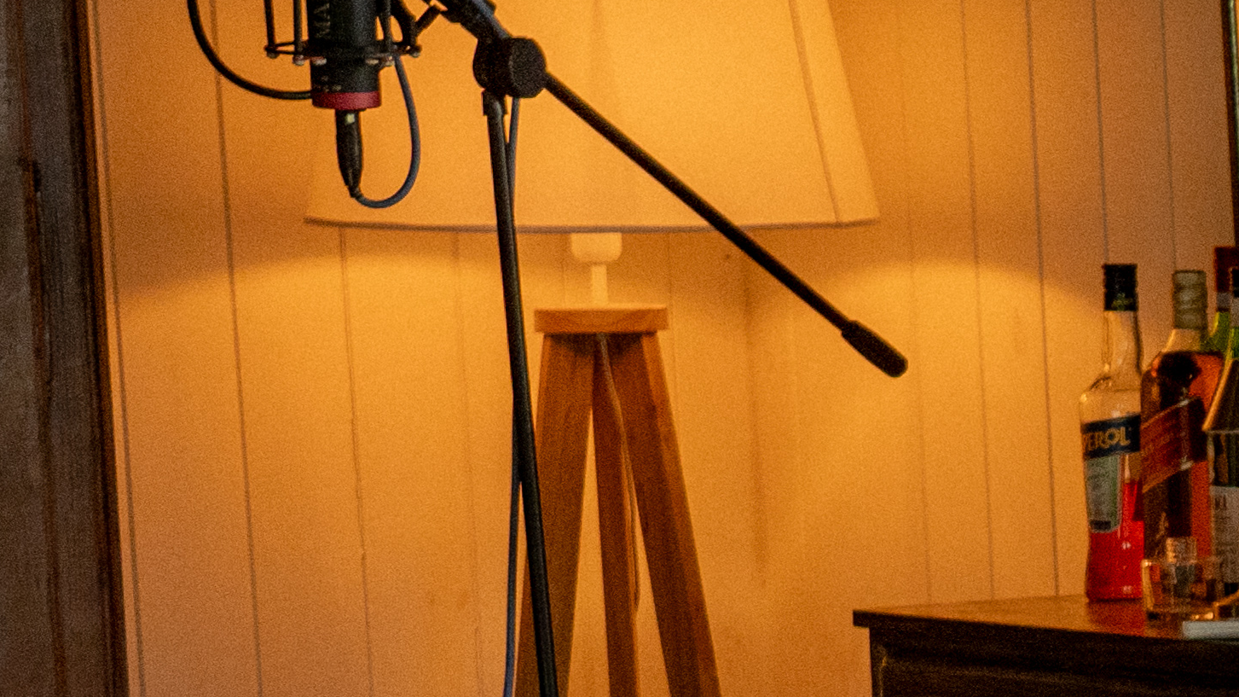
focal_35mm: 192
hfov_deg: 10.0
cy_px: 977
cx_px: 2813
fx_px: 6307
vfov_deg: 6.3
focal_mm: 38
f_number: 4
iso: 1250
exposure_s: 1/200
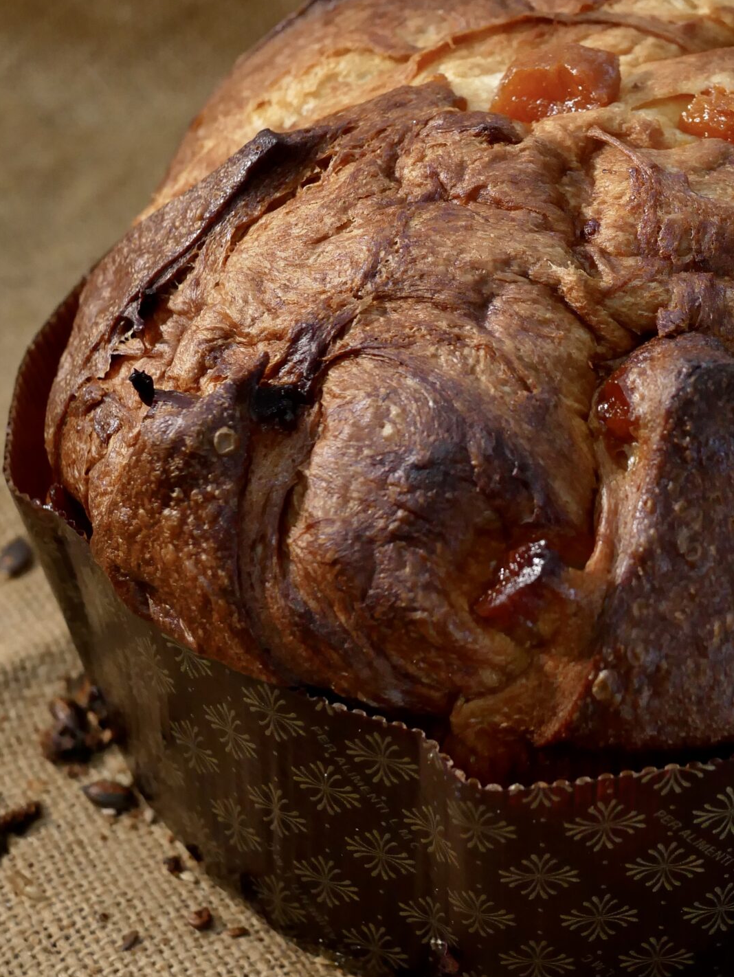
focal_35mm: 72
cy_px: 357
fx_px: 2034
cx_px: 592
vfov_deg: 26.9
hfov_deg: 20.2
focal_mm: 20
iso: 800
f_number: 3.5
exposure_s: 1/125
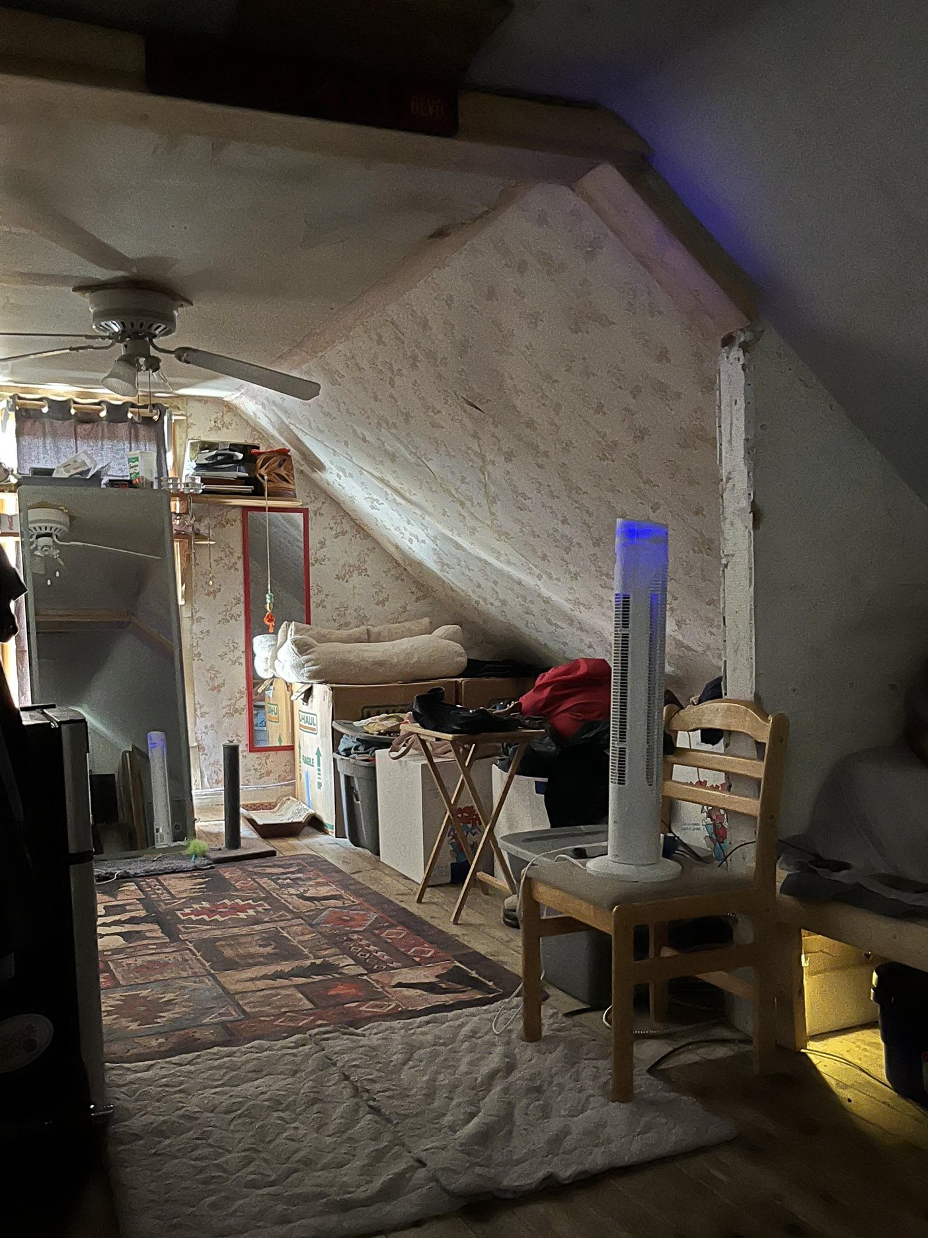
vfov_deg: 56.7
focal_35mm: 32
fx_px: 1144
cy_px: 679
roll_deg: +1.5
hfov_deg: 44.2
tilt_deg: -3.8
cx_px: 464
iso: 640
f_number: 1.6
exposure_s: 1/9
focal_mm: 5.1
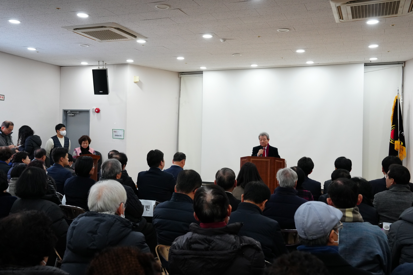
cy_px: 138
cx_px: 206
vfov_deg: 37.9
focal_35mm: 35
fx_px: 401
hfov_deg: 54.4
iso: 3200
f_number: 5.6
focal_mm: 35
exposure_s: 1/160
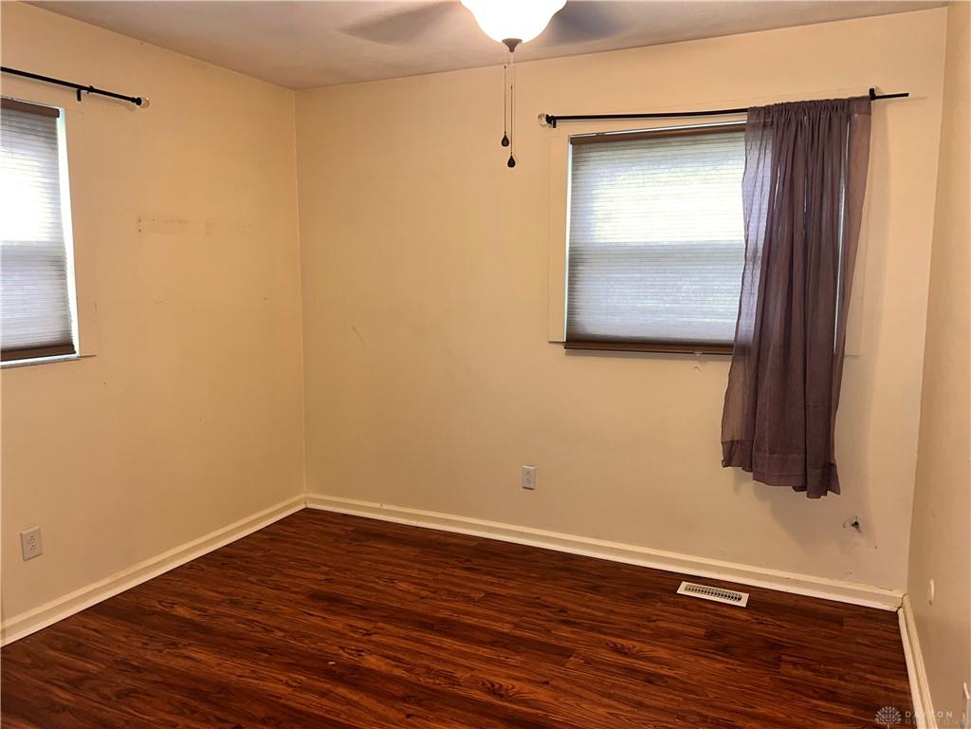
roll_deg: +0.0
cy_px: 364
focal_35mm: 26
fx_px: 729
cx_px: 486
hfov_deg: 67.3
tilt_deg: -7.0
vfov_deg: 53.1
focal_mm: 5.7
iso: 50
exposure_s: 1/22
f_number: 1.5
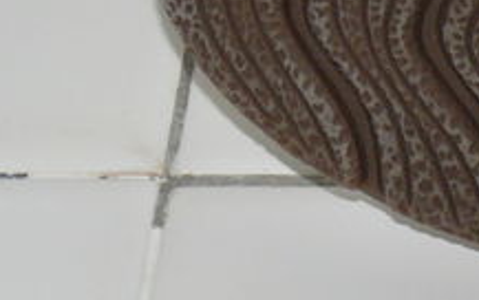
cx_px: 978
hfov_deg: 5.7
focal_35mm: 361
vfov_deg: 3.6
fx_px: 4716
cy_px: 280
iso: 100
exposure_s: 1/30
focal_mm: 12.3
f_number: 3.2
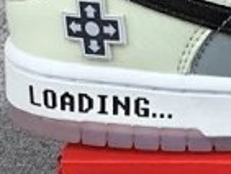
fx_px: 942
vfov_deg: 10.5
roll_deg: -0.1
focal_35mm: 141
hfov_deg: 13.1
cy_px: 100
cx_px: 367
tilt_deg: -21.3
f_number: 2.4
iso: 25
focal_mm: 3.3
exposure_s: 1/558
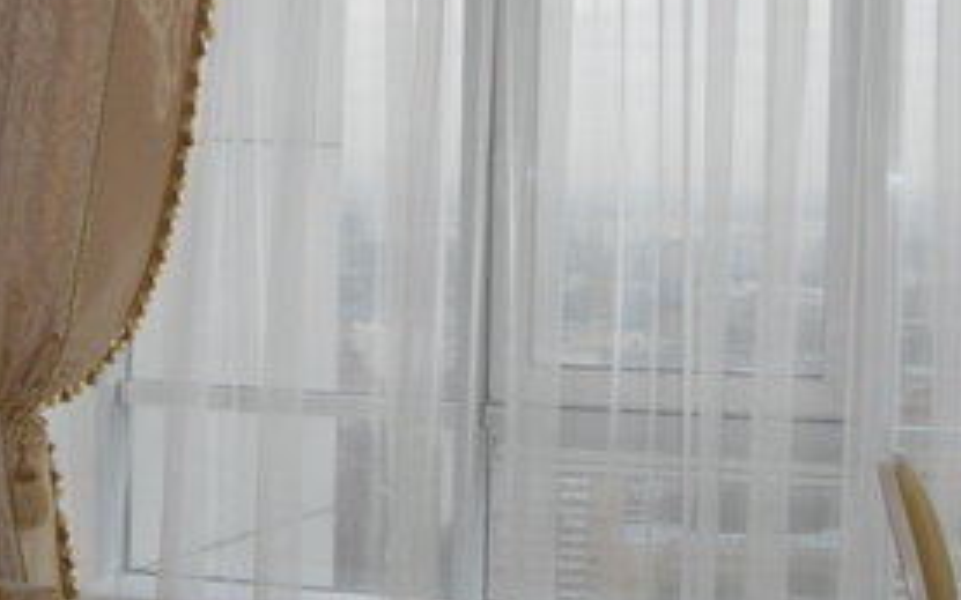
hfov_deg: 23.0
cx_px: 434
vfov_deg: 14.5
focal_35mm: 90
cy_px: 196
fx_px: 2357
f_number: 2.8
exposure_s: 1/136
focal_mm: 7.8
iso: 79
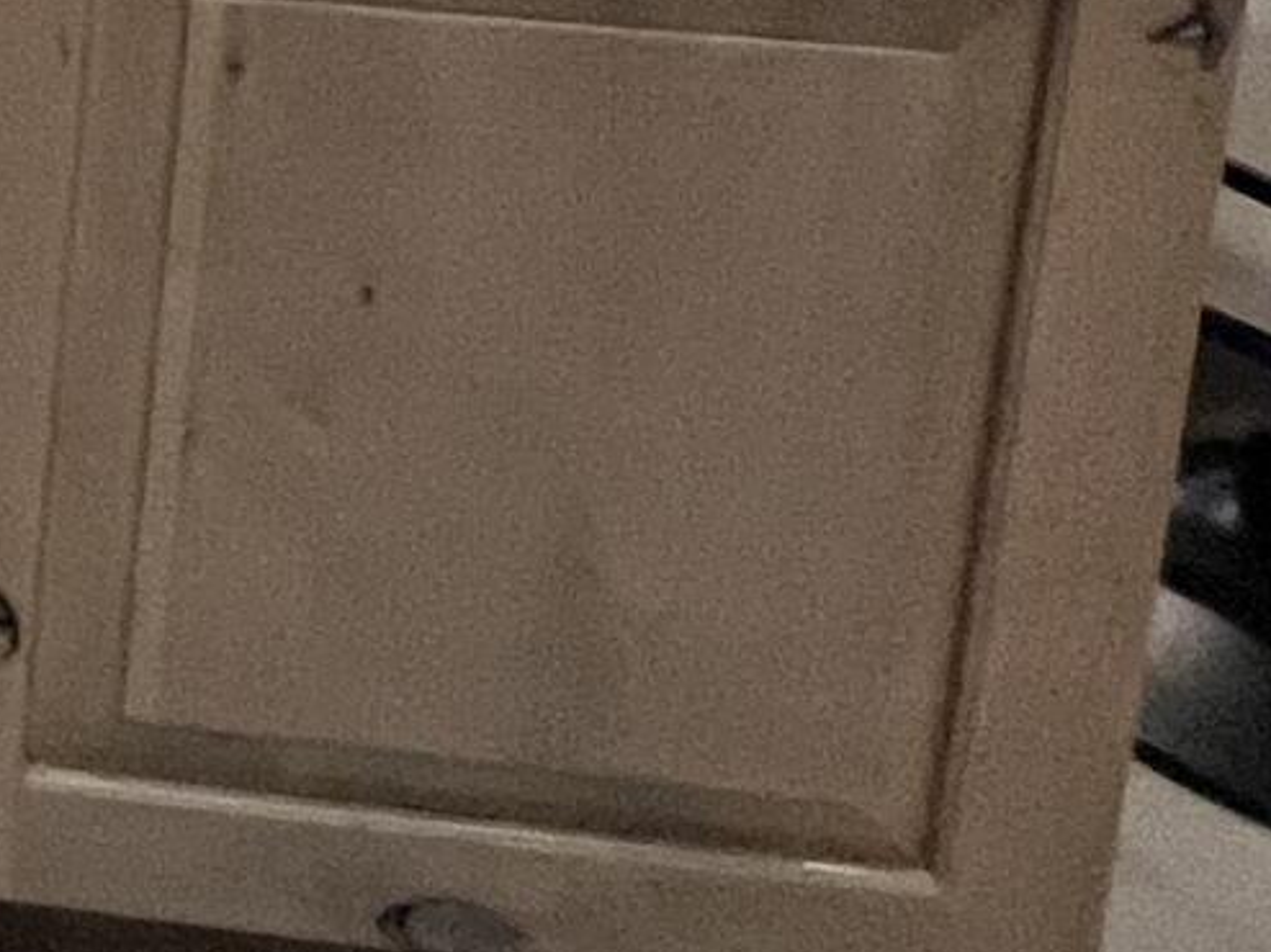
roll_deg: +0.6
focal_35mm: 79
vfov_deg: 13.4
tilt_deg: -9.7
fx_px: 2899
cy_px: -1364
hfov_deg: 16.2
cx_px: -1533
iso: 320
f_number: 1.8
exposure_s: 1/60
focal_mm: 1.57
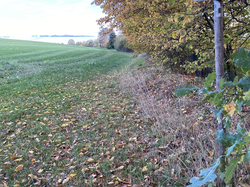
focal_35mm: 35
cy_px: 64
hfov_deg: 51.6
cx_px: 168
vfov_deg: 40.2
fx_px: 253
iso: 125
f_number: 1.8
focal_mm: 4.25
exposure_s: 1/102
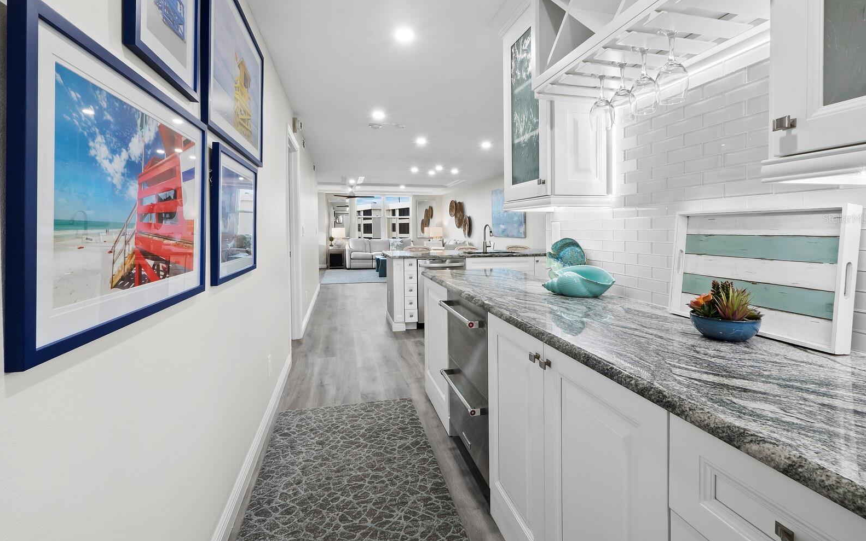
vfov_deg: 74.1
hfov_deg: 101.5
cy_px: 219
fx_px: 354
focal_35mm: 15
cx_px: 437
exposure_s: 1/4
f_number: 11
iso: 400
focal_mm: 7
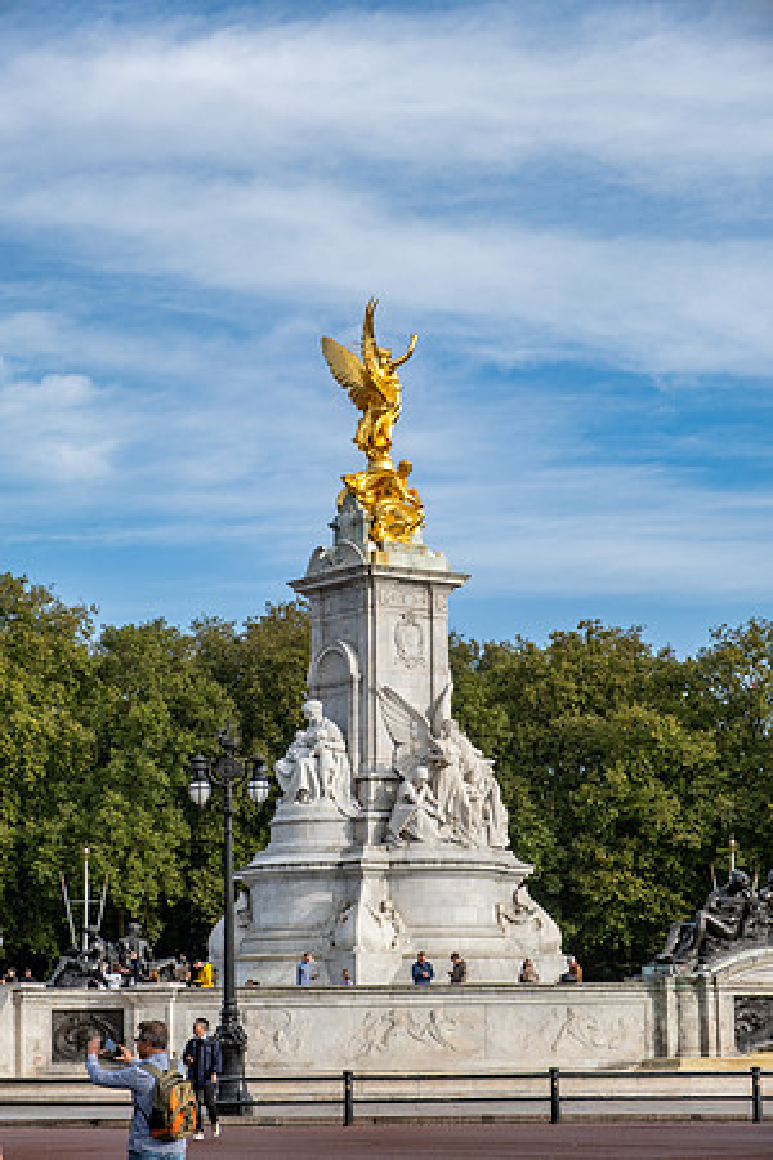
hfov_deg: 16.5
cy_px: 580
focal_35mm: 83
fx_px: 2673
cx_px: 386
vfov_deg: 24.5
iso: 160
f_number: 5.6
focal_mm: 55
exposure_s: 1/950
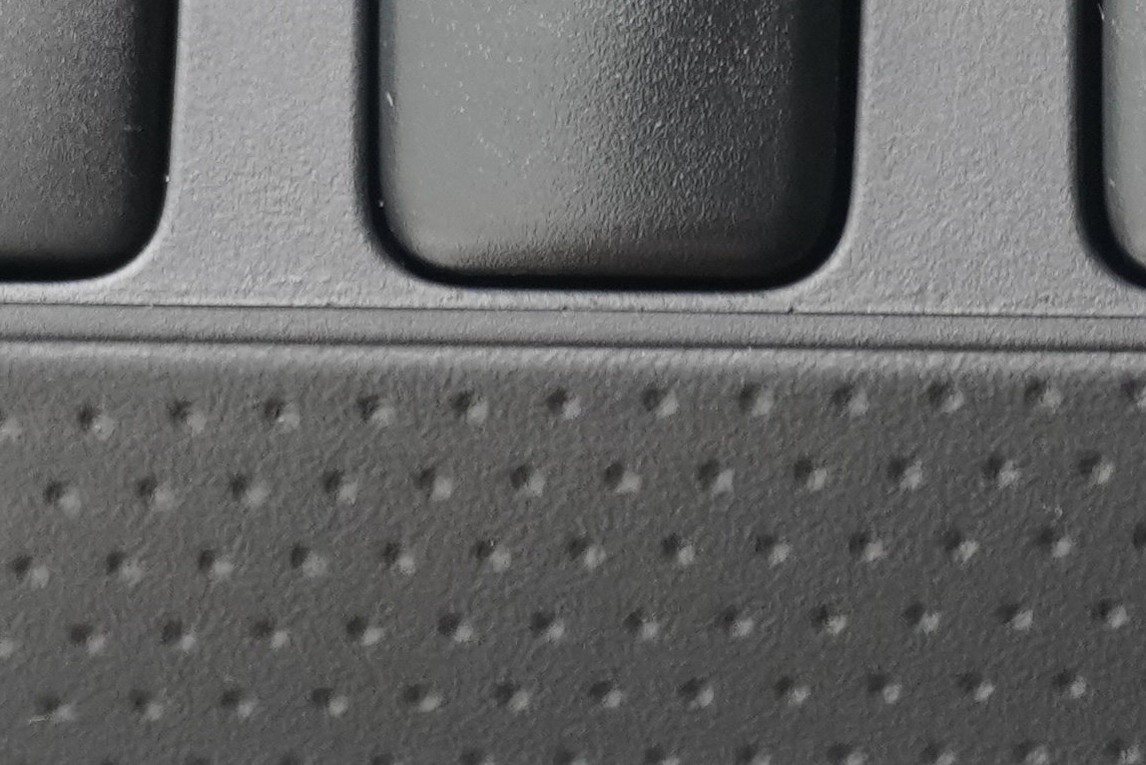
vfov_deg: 7.3
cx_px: 1340
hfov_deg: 10.7
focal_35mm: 189
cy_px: 655
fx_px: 6018
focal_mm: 28
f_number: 4.5
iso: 1250
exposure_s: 1/60
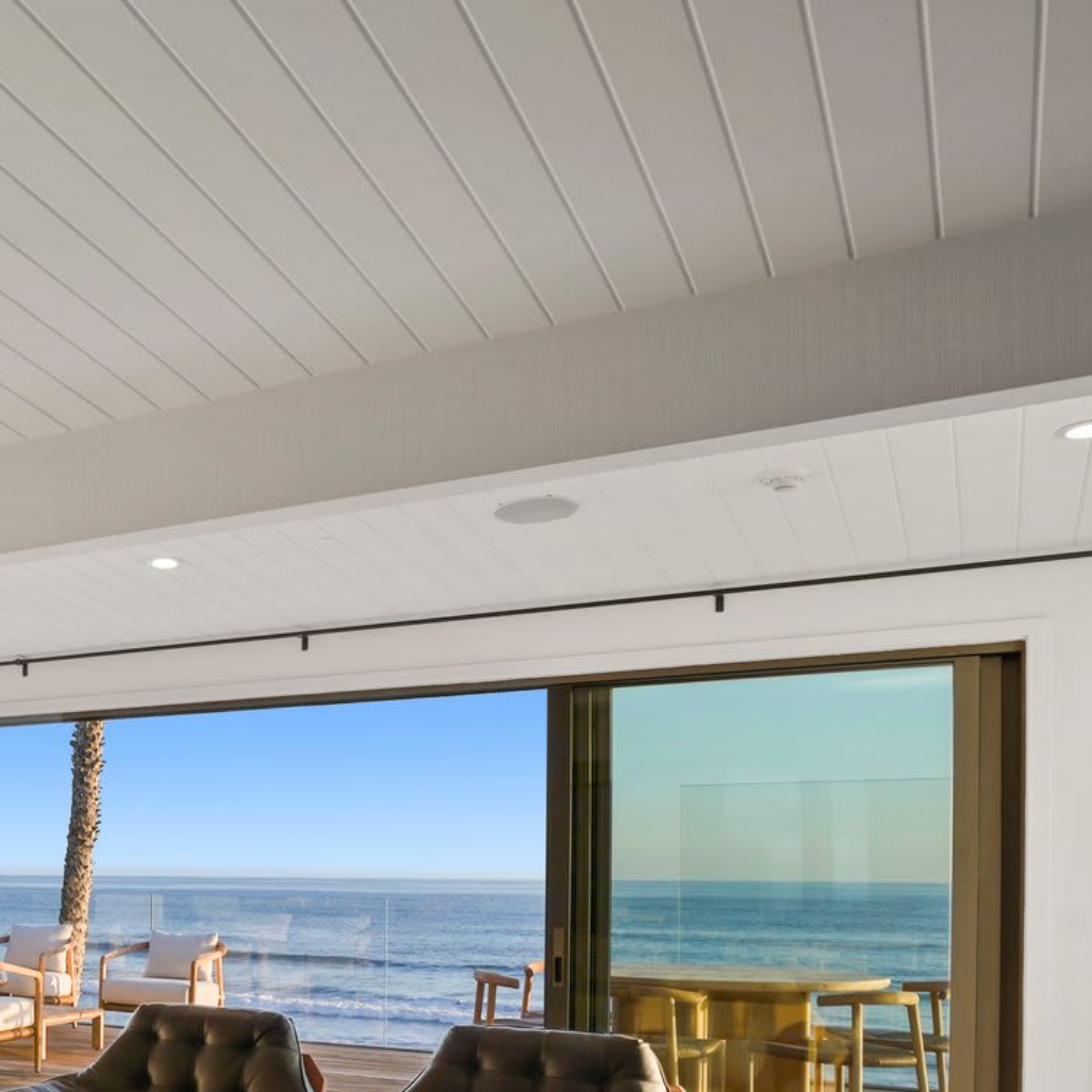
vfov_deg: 43.0
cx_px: -155
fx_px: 1321
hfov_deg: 36.7
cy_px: 864
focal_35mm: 37
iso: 800
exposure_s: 1/30
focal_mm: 16
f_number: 9
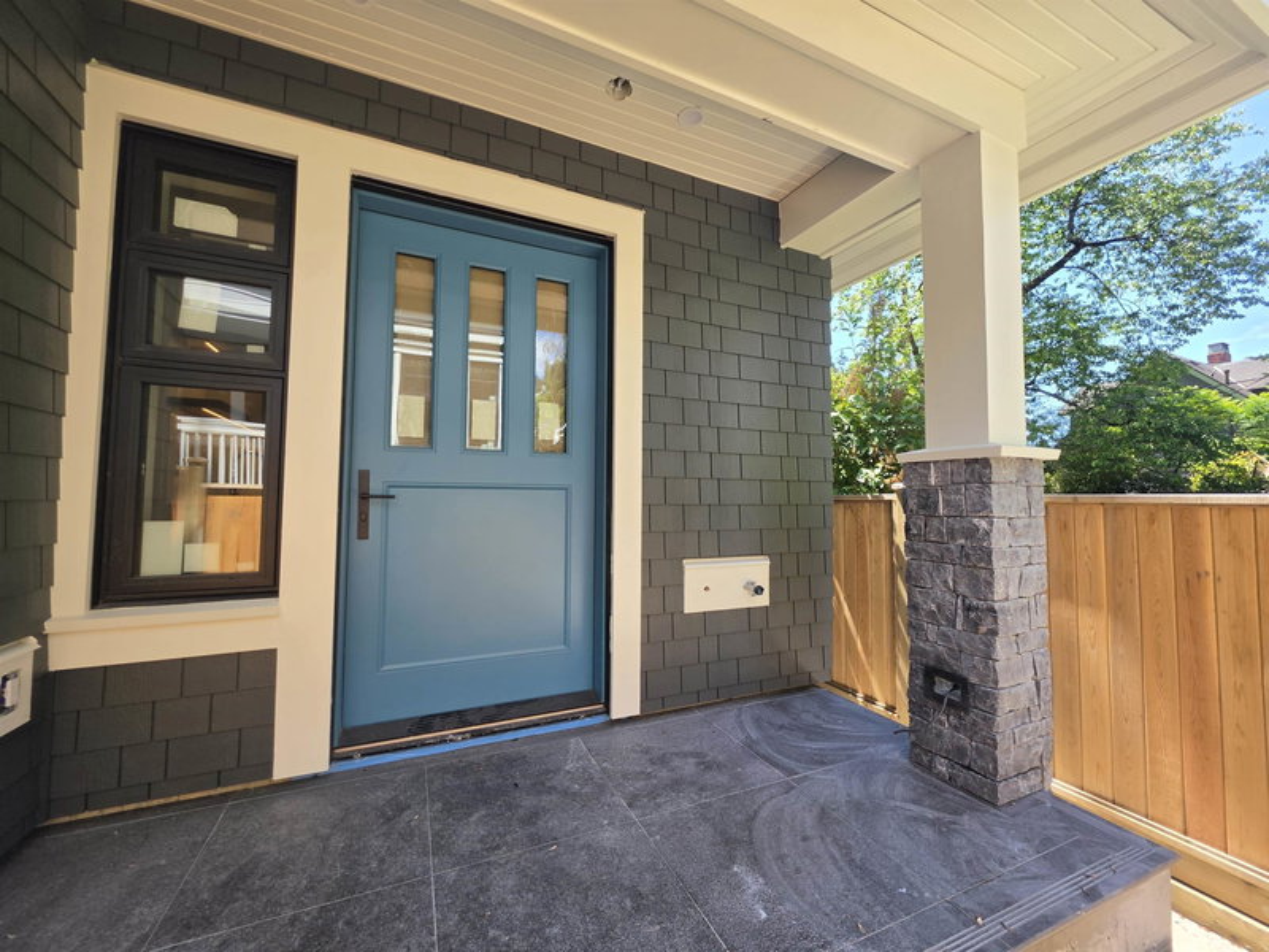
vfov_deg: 89.9
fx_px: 477
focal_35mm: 13
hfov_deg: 106.2
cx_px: 634
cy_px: 476
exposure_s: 1/282
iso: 32
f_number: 1.9
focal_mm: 2.2
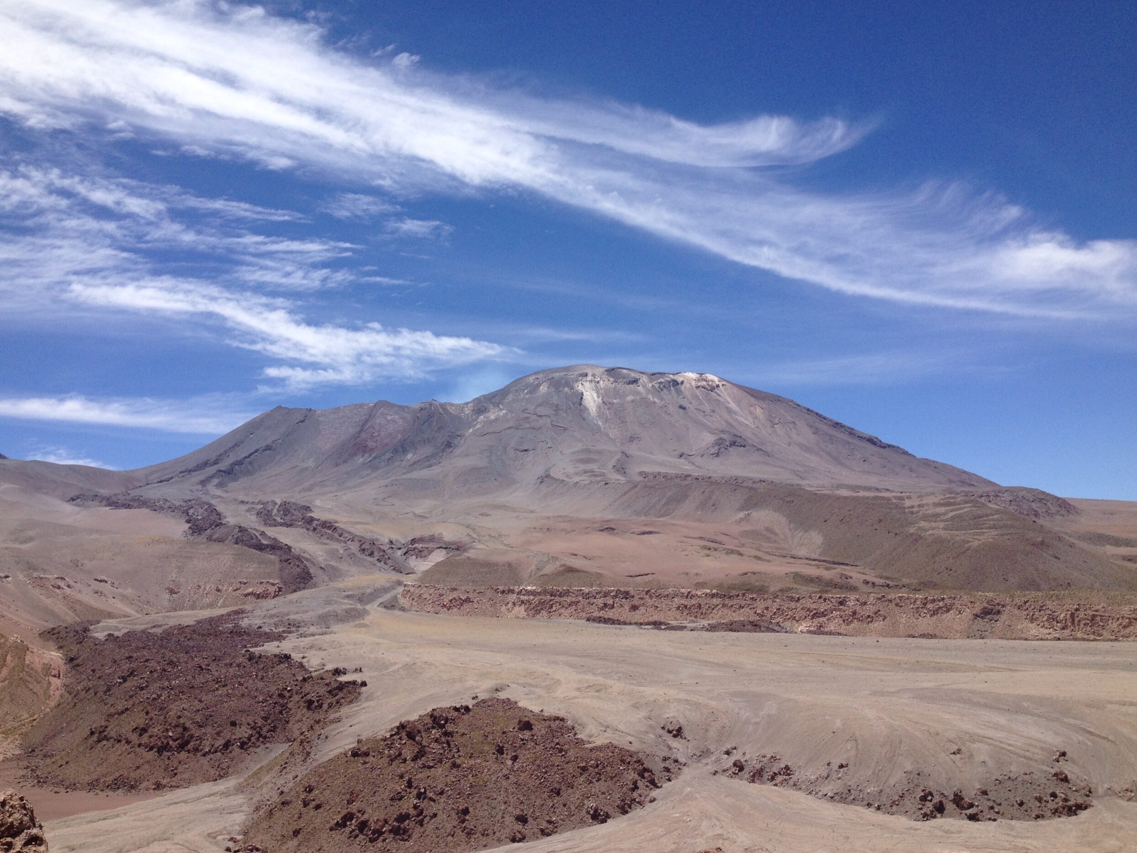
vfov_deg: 39.7
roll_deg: +2.4
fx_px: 1183
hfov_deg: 51.3
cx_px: 555
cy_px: 433
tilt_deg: +5.3
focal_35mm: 36
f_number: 2.4
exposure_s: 1/2513
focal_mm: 4.28
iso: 50
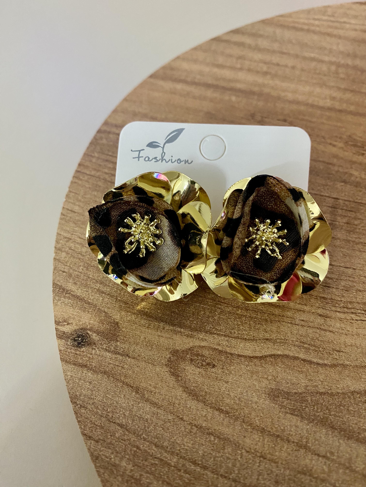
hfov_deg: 54.9
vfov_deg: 69.4
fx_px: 352
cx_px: 183
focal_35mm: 25
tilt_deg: -58.0
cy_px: 244
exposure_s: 1/25
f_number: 1.8
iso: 500
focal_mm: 4.25
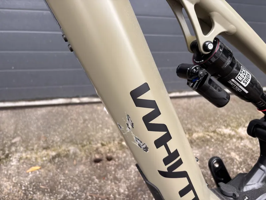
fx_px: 200
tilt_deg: -25.9
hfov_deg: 67.3
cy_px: 100
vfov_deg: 53.1
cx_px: 133
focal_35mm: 26
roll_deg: -1.2
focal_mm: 5.96
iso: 50
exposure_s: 1/278
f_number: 1.6
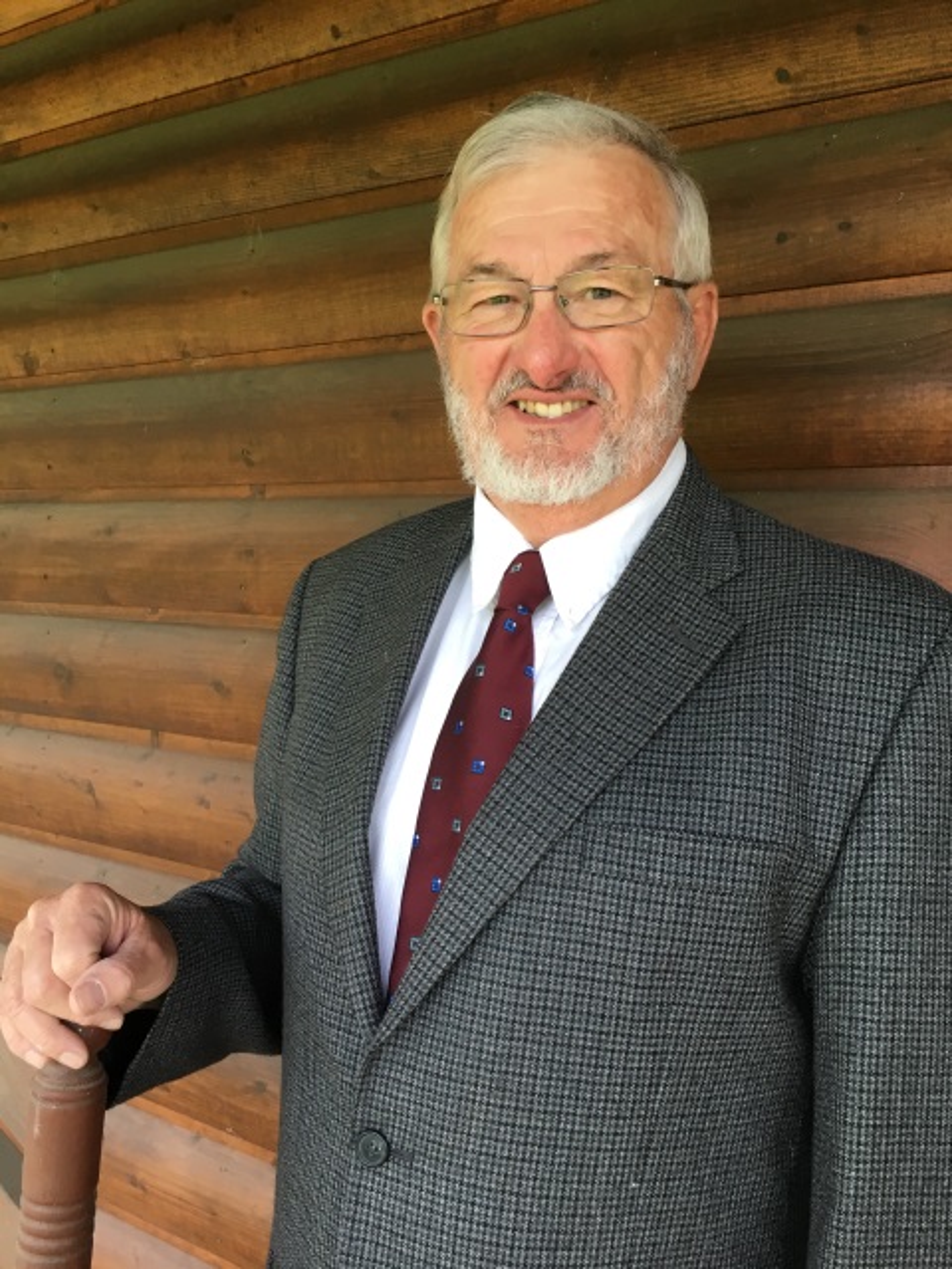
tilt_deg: -1.3
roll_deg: -1.3
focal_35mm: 29
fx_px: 1063
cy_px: 634
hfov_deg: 48.2
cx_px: 476
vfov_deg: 61.7
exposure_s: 1/30
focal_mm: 4.15
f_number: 2.2
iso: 32
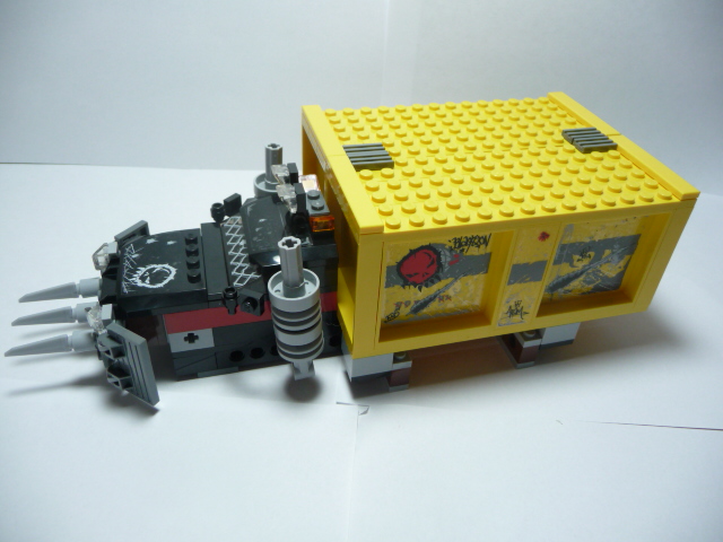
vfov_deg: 49.7
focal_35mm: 28
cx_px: 362
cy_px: 271
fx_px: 585
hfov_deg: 63.4
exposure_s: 1/80
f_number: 3.3
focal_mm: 4.7
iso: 200
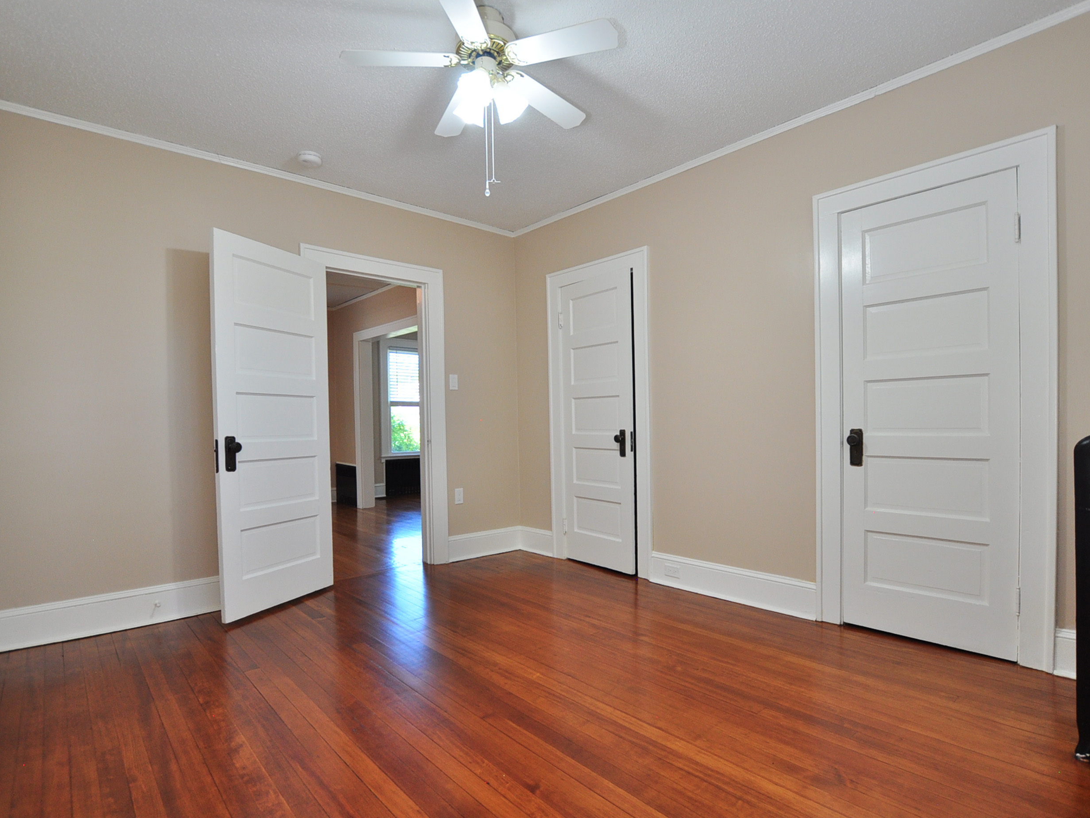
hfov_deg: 91.0
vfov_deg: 74.7
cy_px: 426
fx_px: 535
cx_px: 551
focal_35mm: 17
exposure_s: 1/100
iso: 500
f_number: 4
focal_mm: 10
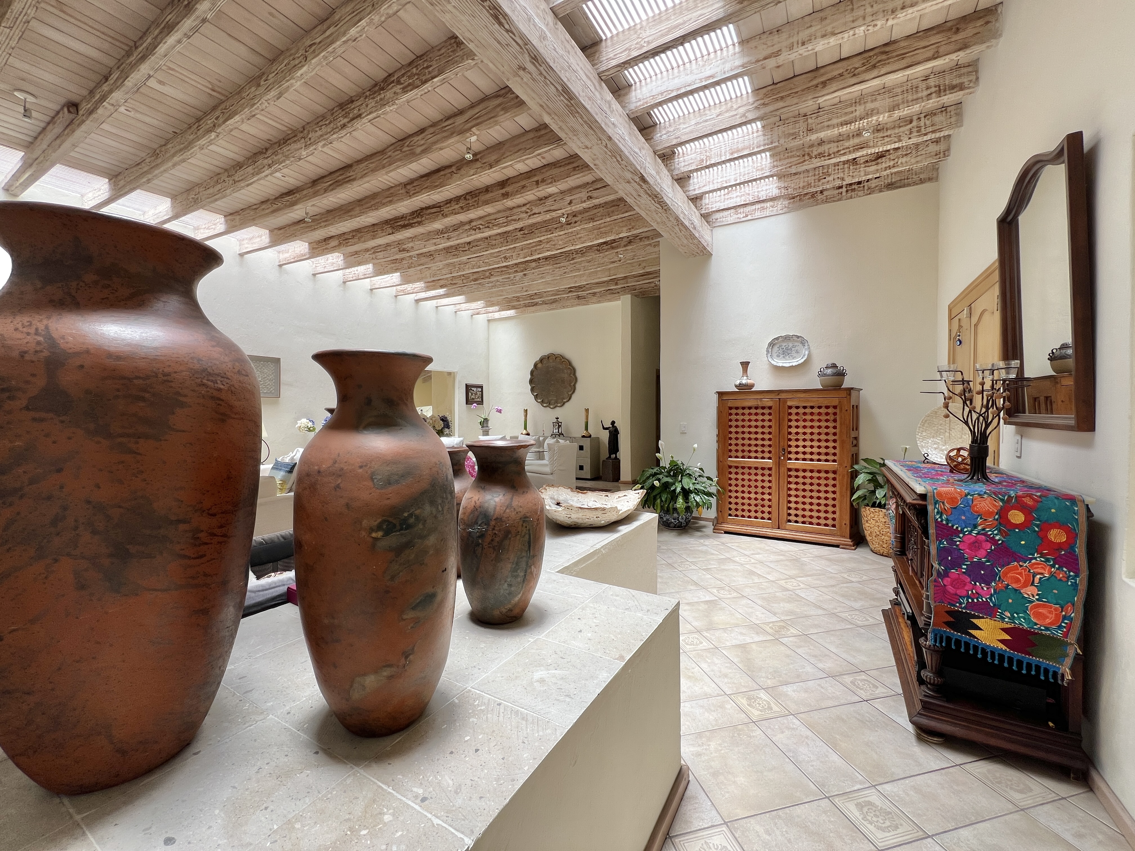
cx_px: 568
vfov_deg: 89.9
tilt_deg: -1.5
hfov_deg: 106.2
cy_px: 426
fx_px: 426
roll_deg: -0.4
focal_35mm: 13
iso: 32
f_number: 1.8
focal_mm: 1.57
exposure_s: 1/143
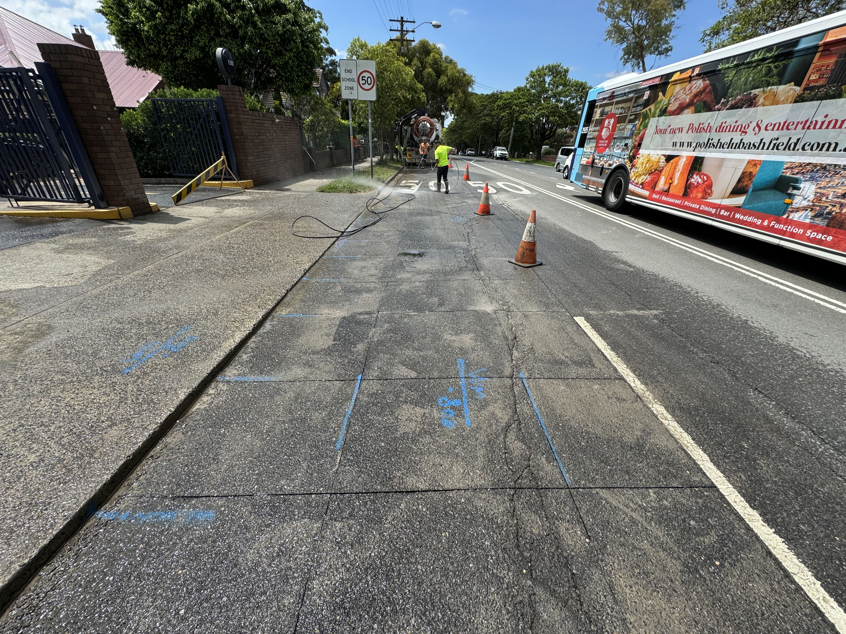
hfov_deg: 102.1
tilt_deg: -26.5
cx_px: 423
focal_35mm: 14
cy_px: 317
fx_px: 342
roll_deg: -2.3
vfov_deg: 85.7
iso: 40
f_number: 2.2
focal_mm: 2.22
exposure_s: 1/1217
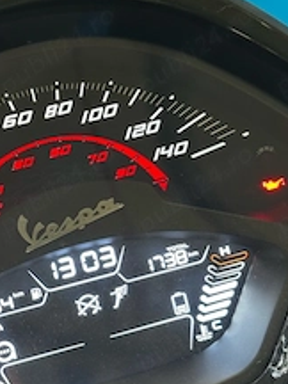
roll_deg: -3.7
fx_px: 987
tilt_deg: -44.5
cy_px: 212
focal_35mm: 89
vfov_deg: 22.0
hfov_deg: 16.6
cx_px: 92
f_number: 1.78
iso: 250
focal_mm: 6.86
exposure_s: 1/33
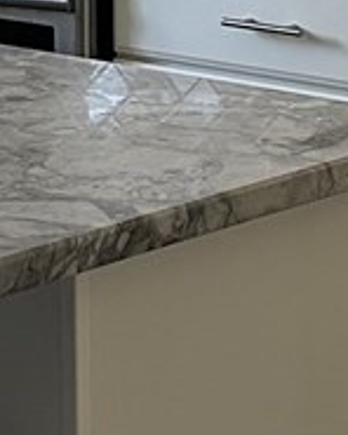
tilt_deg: -5.3
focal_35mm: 195
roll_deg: +1.0
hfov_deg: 7.7
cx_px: -230
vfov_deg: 9.6
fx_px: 2510
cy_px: -205
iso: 200
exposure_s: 1/120
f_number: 1.78
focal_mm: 6.86
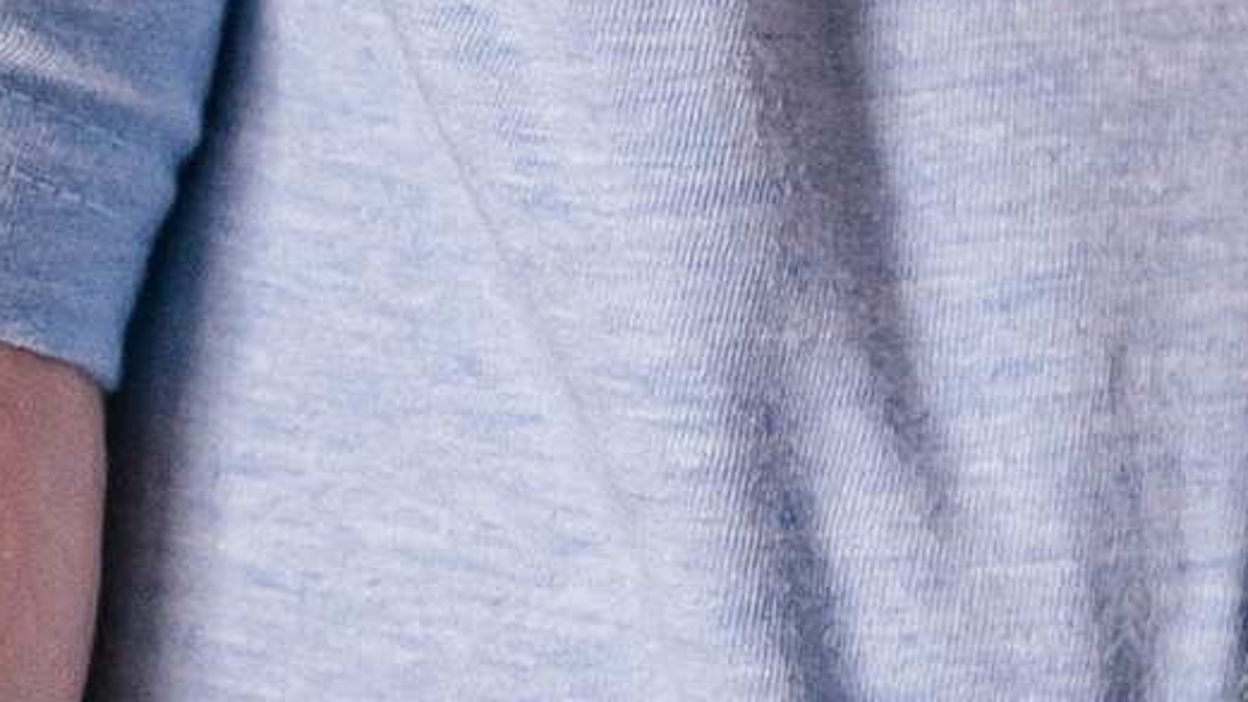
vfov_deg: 4.3
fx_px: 9199
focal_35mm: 278
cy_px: -563
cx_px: 3006
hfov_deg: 7.3
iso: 1000
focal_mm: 36
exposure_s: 1/250
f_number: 3.5
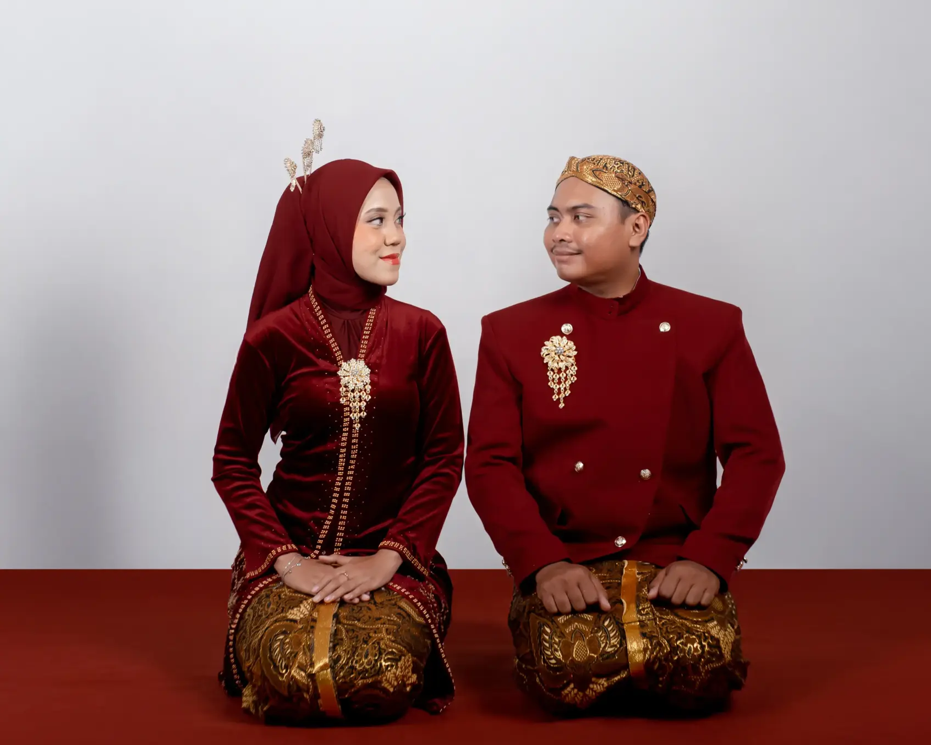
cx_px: 469
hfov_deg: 26.8
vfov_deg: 21.4
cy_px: 185
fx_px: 1957
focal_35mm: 71
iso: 800
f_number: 5
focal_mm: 50
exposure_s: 1/125
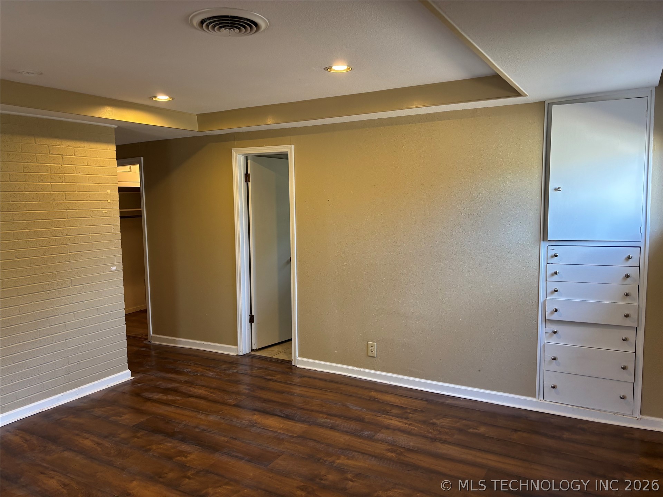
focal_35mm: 26
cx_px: 332
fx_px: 498
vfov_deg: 53.1
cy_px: 248
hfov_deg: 67.3
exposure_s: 1/60
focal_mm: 5.96
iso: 125
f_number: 1.6
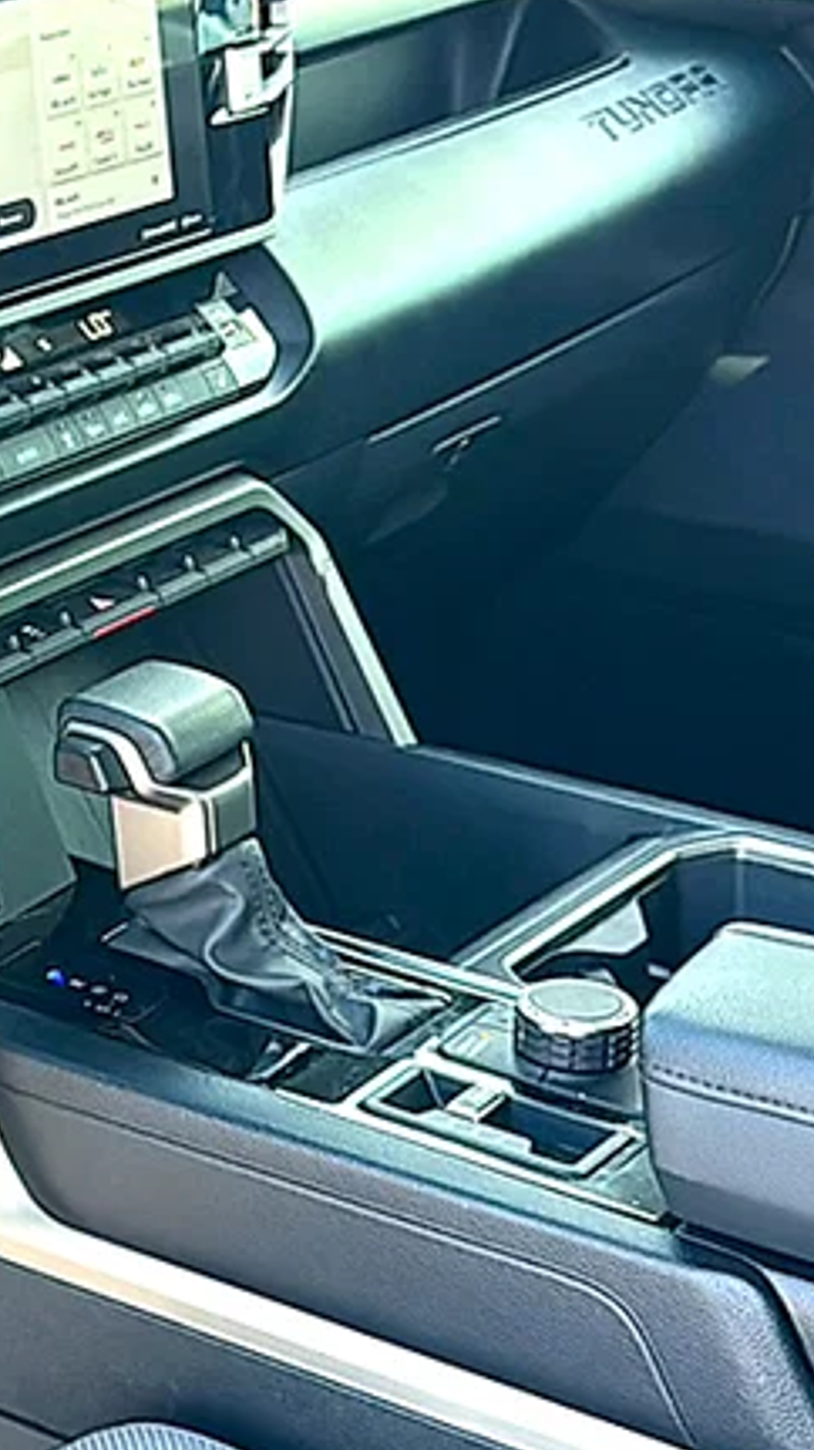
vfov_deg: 30.6
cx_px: -246
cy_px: 685
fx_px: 2651
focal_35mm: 69
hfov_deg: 16.5
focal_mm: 6.86
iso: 125
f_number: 1.78
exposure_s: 1/189
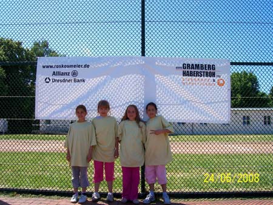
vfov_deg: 41.8
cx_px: 136
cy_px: 102
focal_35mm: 34
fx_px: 268
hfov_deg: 53.9
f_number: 5.1
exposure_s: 1/287
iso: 80
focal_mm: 5.6
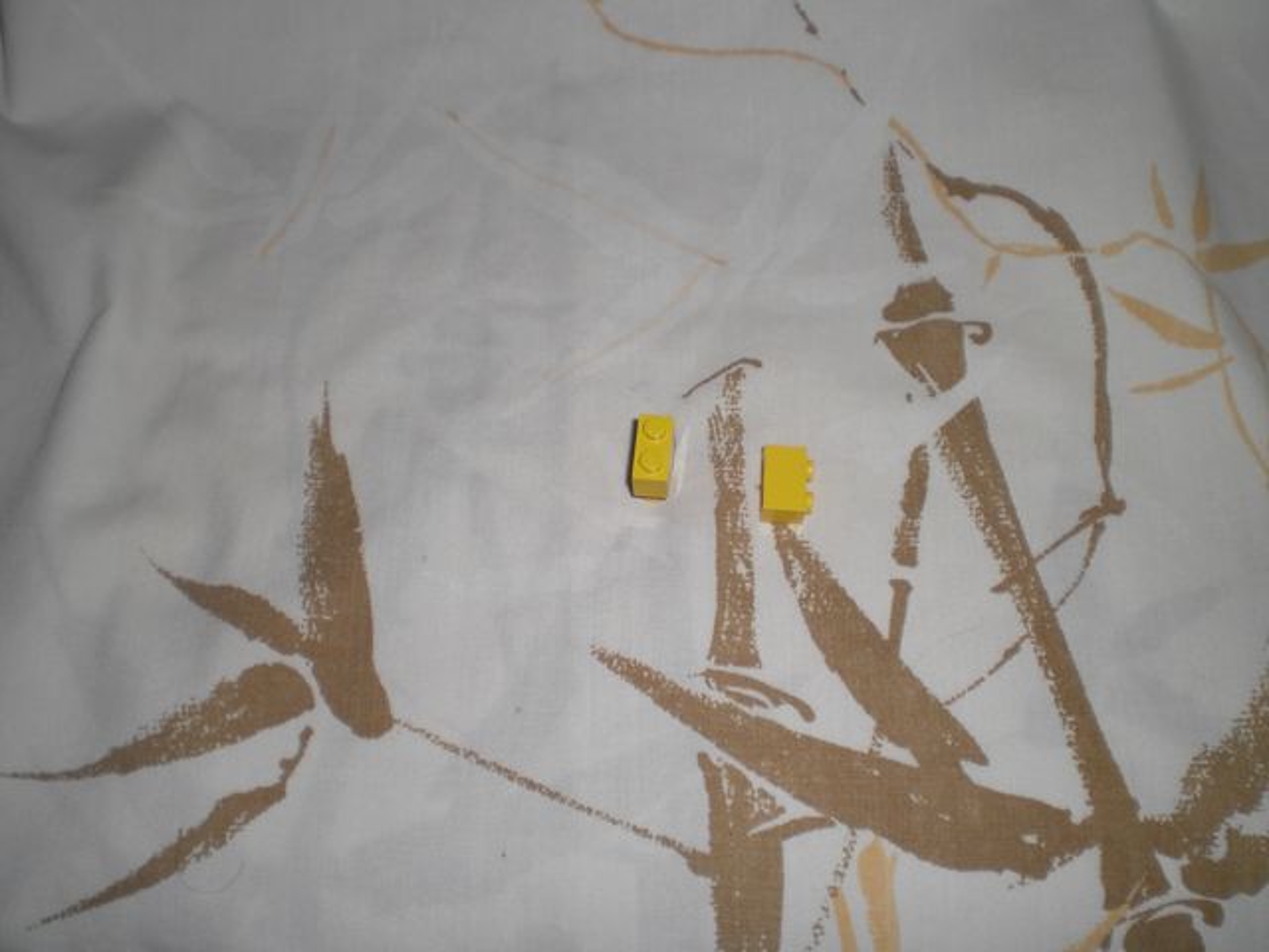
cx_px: 634
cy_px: 476
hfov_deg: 49.0
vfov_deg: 37.7
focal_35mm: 38
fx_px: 1393
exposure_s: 1/60
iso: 50
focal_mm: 6.3
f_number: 3.1
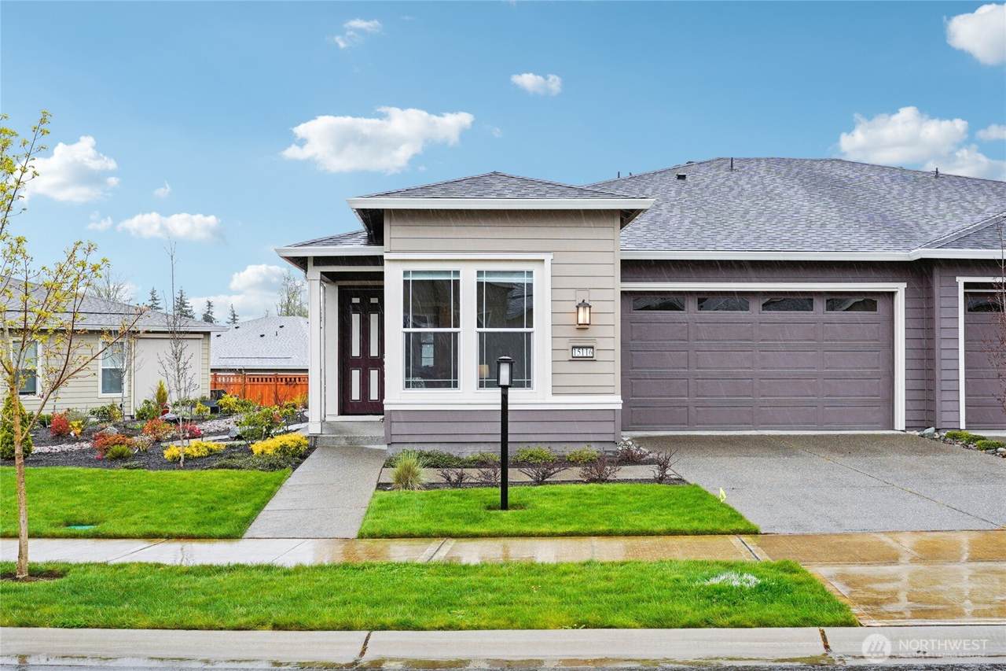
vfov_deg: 31.9
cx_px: 503
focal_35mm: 42
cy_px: 336
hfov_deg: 46.4
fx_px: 1173
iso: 200
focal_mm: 28
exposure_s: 1/125
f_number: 8
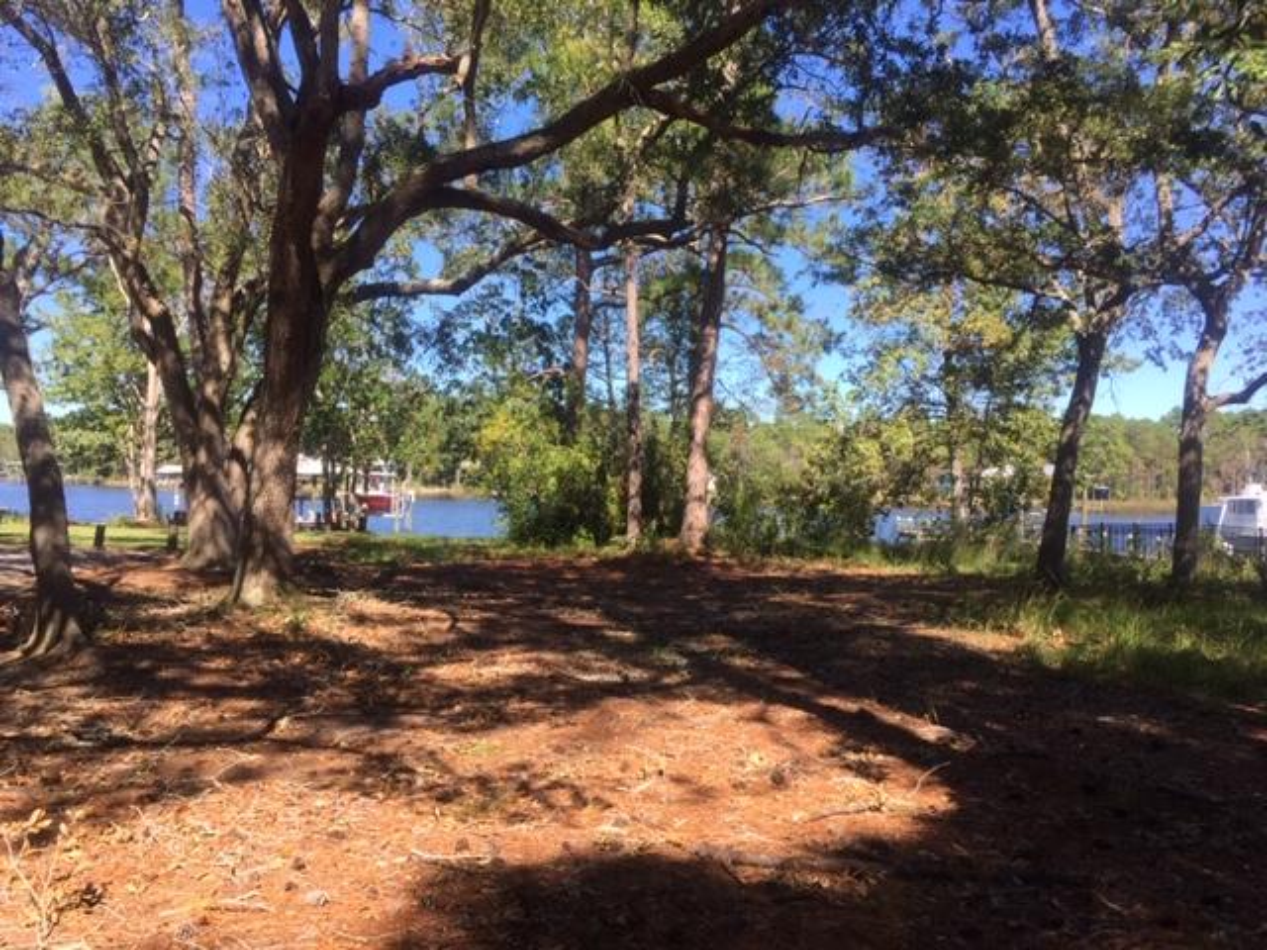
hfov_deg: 61.7
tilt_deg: -0.4
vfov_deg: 48.2
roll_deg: -2.6
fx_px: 1061
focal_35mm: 29
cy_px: 475
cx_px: 634
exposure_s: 1/842
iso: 32
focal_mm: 4.15
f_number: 2.2
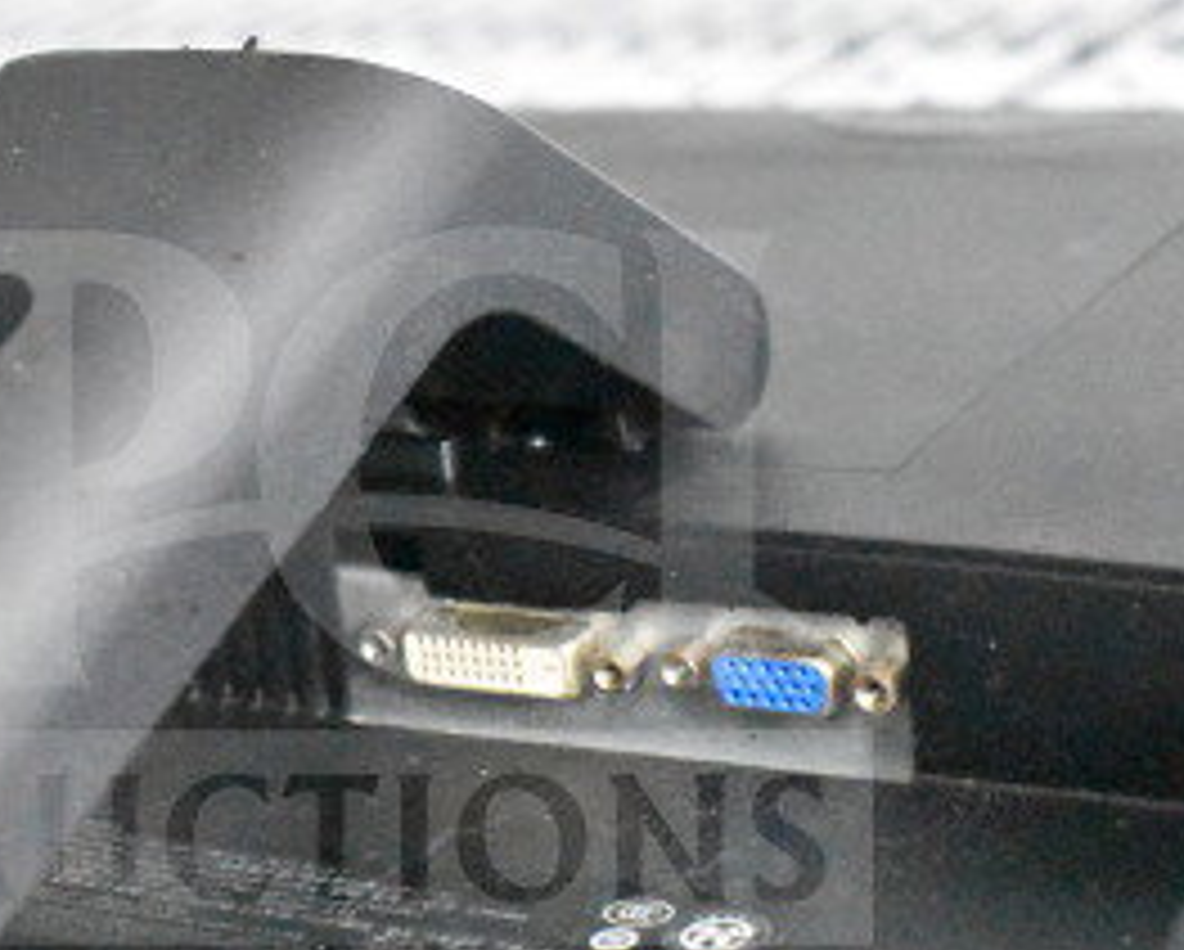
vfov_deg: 15.2
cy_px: 588
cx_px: 365
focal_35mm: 101
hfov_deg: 18.9
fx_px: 3546
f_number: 4.2
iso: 25600
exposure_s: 1/30
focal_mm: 31
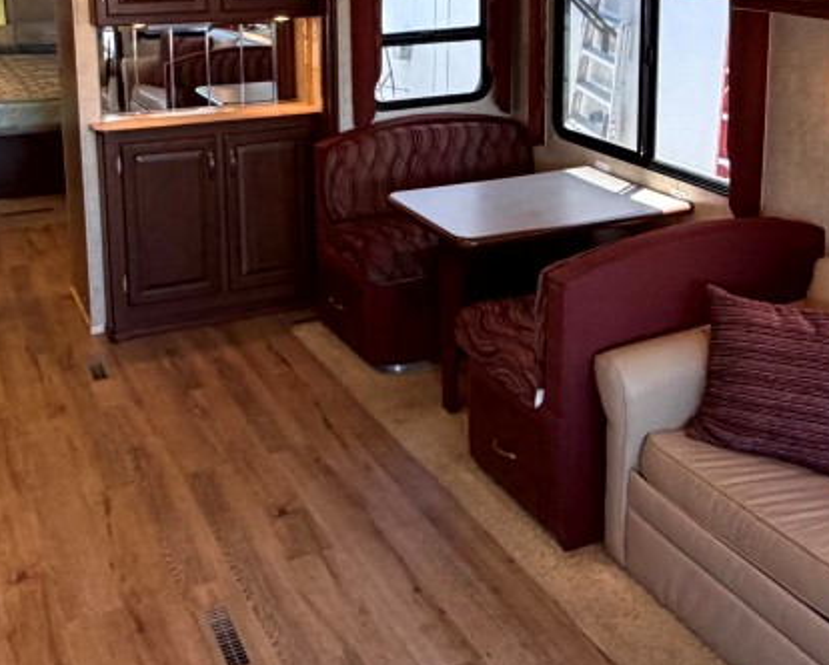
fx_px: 1130
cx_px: 458
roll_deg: -0.8
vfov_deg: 31.7
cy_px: 104
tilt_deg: -9.6
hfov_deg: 40.3
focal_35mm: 46
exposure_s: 1/121
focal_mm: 2.22
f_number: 2.2
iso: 320
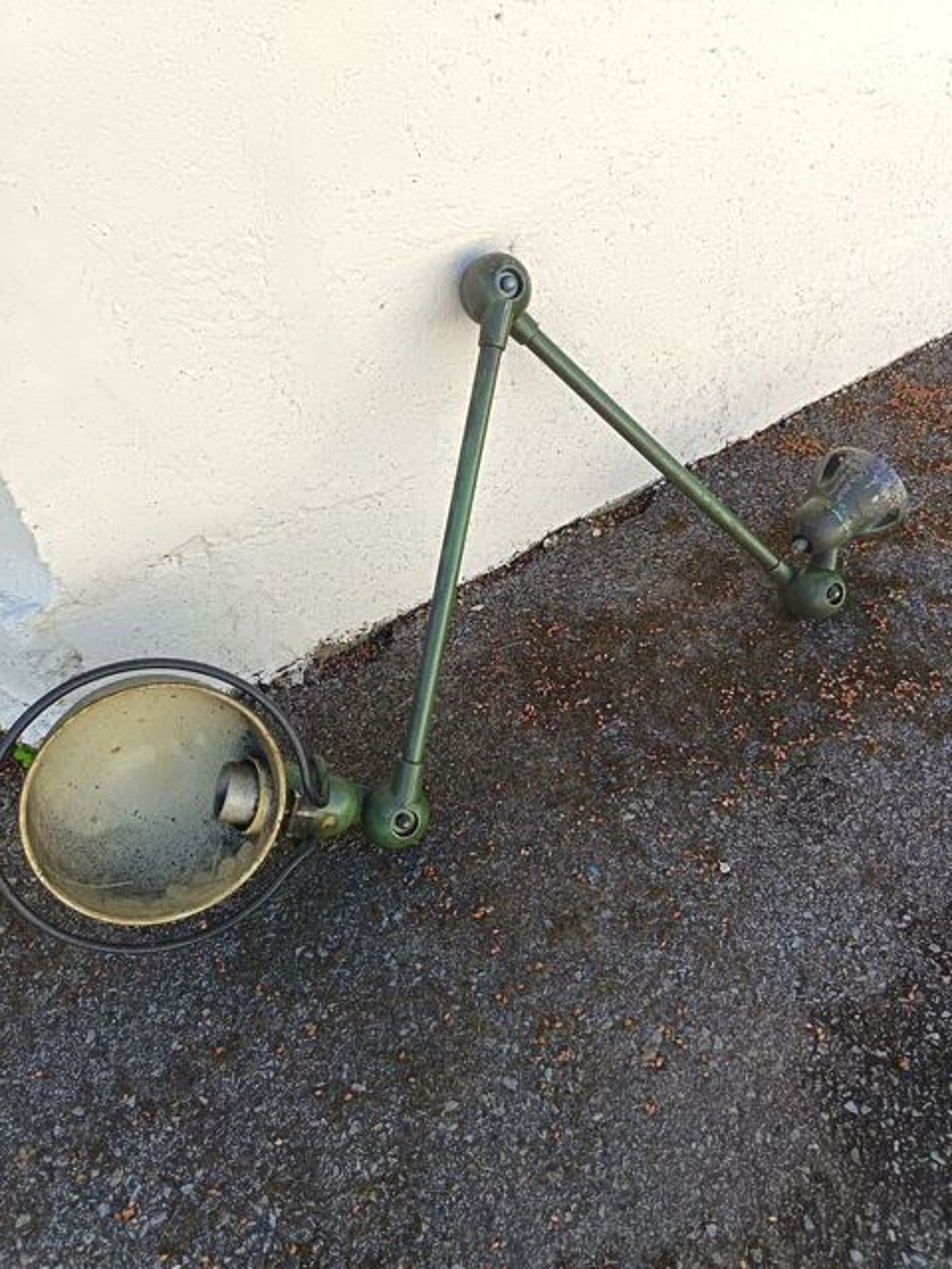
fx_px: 880
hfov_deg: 56.8
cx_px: 476
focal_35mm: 24
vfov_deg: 71.6
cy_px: 634
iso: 100
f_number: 1.75
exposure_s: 1/161
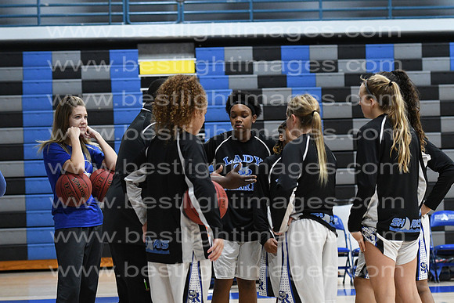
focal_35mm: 128
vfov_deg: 10.8
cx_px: 227
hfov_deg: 16.1
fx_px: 1608
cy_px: 152
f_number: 3.5
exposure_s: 1/640
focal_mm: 85
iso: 5000
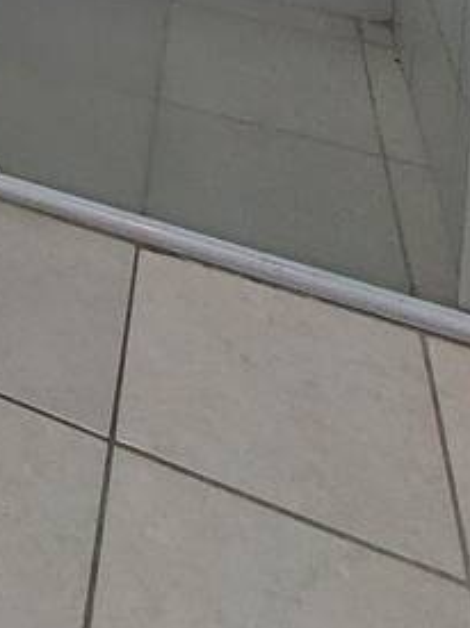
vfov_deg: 24.5
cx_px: -278
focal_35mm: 51
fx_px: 924
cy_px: -404
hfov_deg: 22.2
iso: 320
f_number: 2.2
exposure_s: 1/60
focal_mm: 1.74
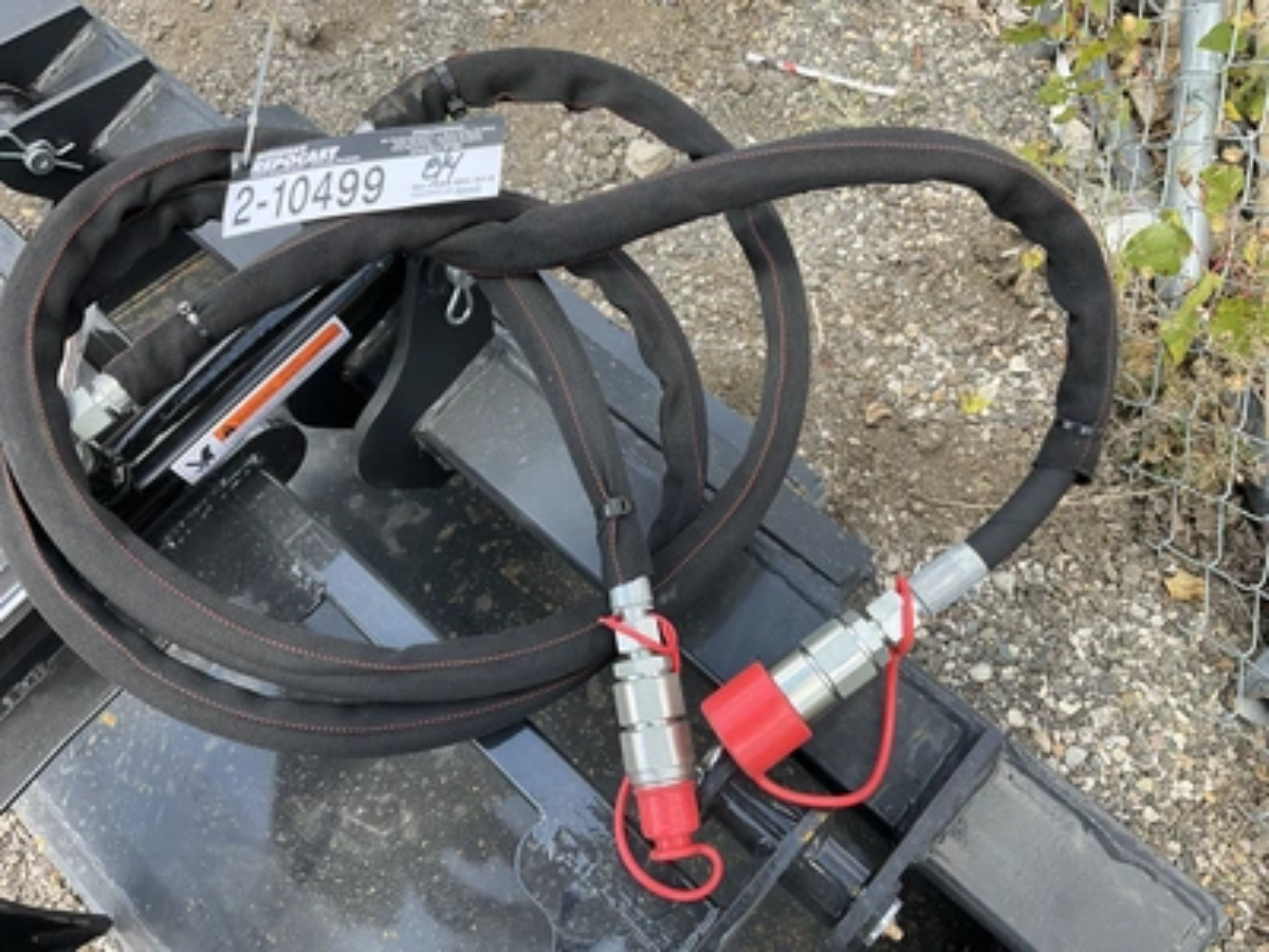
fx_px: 1063
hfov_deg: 61.7
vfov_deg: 48.2
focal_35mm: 29
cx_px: 634
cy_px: 476
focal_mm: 3
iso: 25
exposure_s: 1/299
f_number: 1.8
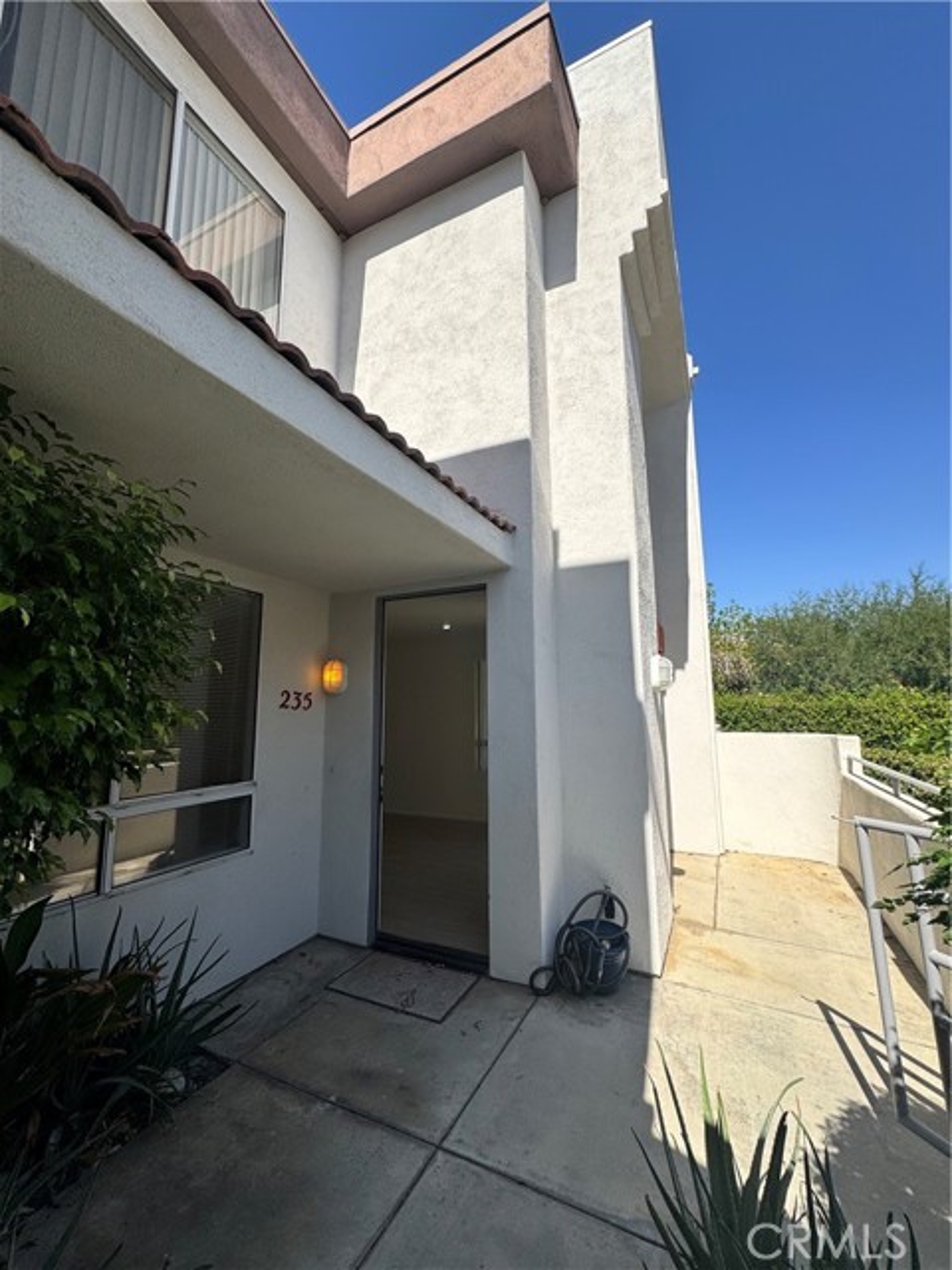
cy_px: 635
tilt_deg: +8.1
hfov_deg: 85.7
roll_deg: +0.0
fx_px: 513
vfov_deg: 102.1
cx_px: 476
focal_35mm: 14
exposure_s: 1/1880
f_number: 2.2
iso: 50
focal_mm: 2.22
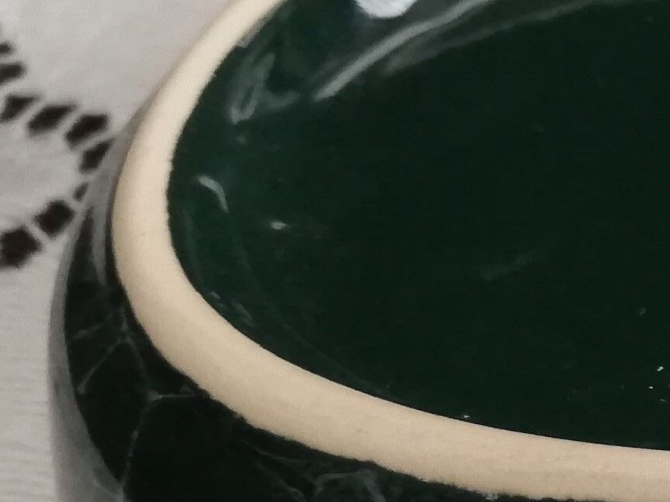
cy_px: 404
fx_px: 1896
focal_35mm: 98
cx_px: 1182
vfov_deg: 15.0
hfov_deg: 16.8
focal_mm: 3.81
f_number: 2.2
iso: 320
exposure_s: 1/30
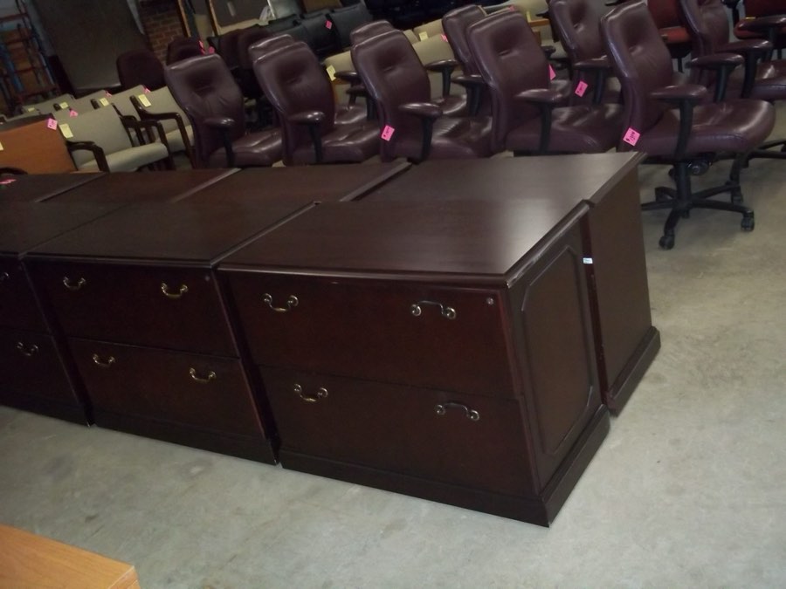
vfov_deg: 39.7
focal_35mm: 36
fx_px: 817
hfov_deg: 51.4
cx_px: 393
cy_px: 294
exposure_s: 1/30
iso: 400
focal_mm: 6.5
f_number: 3.1
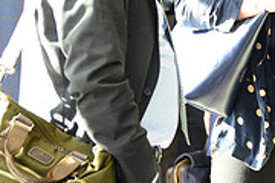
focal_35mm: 373
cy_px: -33
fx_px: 2849
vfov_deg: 3.7
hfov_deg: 5.5
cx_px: 362
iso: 1600
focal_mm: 116
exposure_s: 1/250
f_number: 4
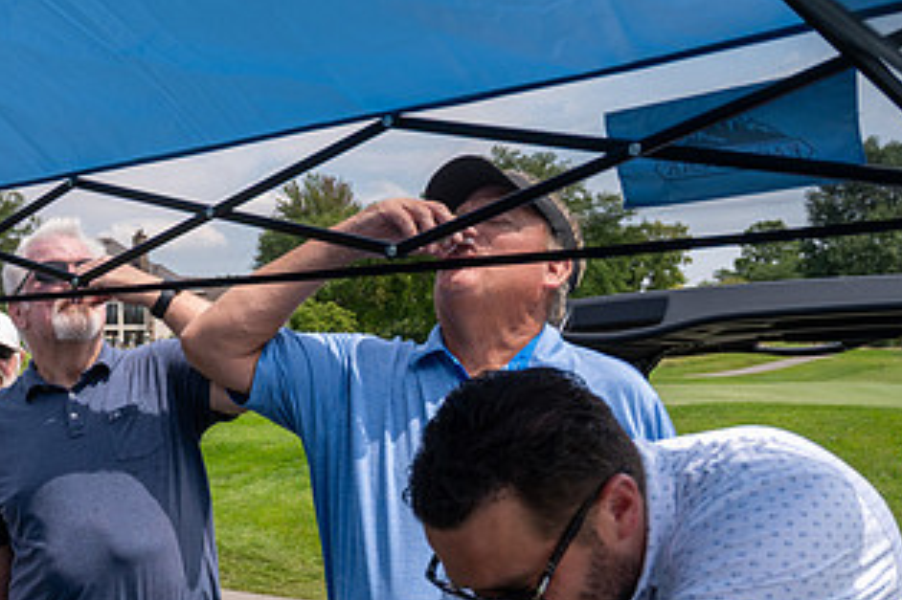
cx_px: 92
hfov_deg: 37.1
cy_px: 435
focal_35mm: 50
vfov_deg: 26.7
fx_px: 1252
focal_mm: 27
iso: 250
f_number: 5
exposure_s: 1/1600
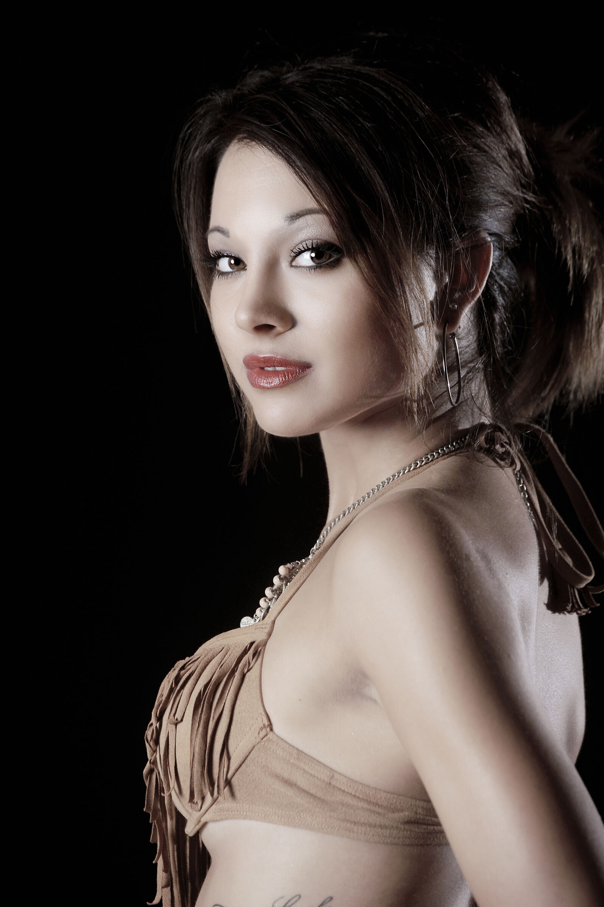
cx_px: 302
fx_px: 5039
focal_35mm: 200
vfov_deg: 10.3
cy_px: 454
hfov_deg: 6.9
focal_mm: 200
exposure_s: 1/125
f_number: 5.6
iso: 200
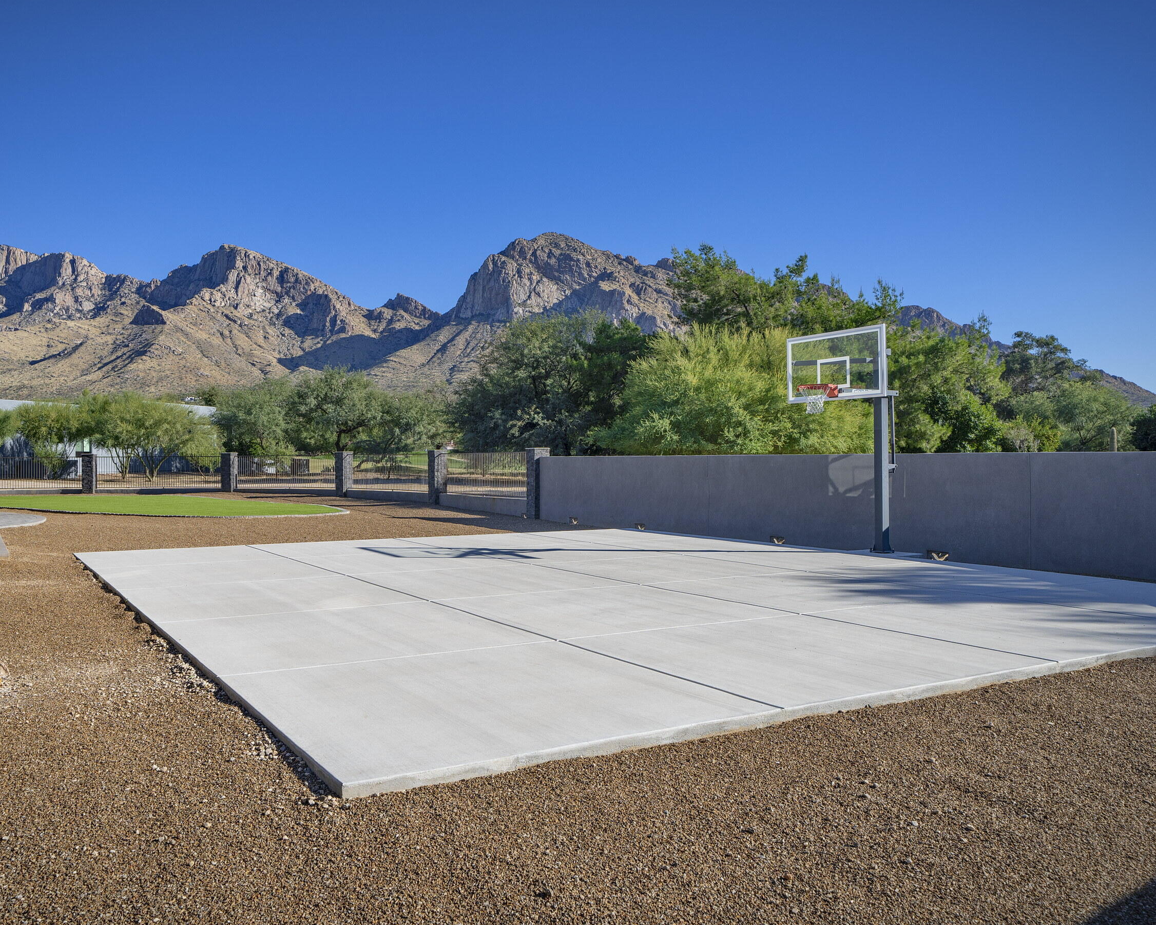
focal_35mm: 28
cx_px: 505
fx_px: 958
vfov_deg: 51.5
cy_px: 464
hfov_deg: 62.0
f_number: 9
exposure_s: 1/200
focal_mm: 24
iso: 100
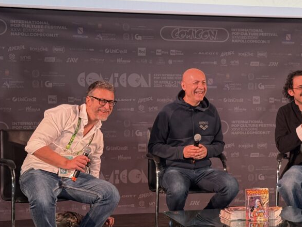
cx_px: 210
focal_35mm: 84
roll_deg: -0.5
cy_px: 125
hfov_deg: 23.1
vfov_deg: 17.6
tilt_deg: -0.8
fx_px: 733
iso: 80
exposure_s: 1/77
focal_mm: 6.76
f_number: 1.78
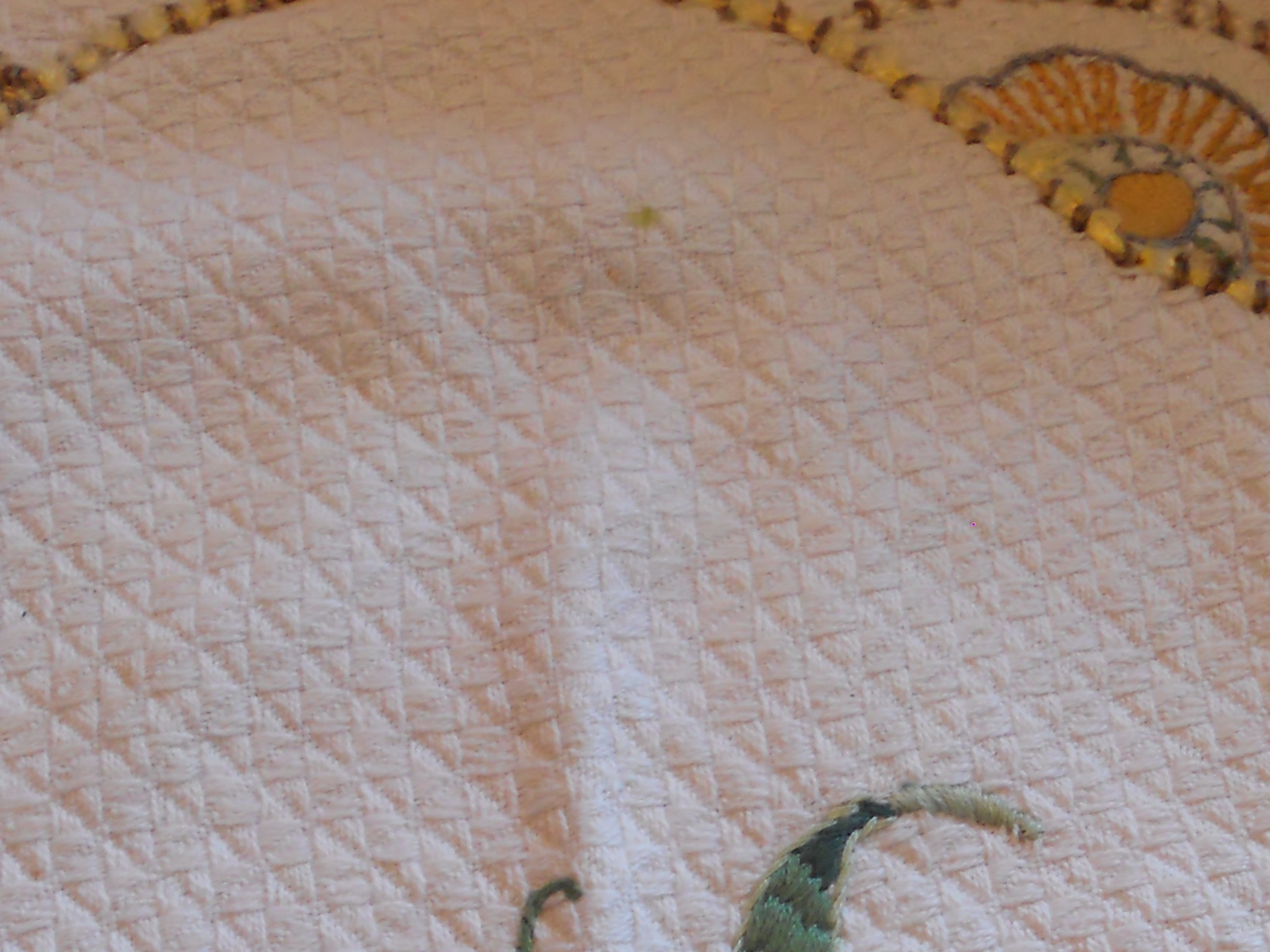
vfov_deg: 18.8
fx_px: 2788
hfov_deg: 25.6
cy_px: 961
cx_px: 569
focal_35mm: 76
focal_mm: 5.8
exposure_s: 1/30
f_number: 3.5
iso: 160
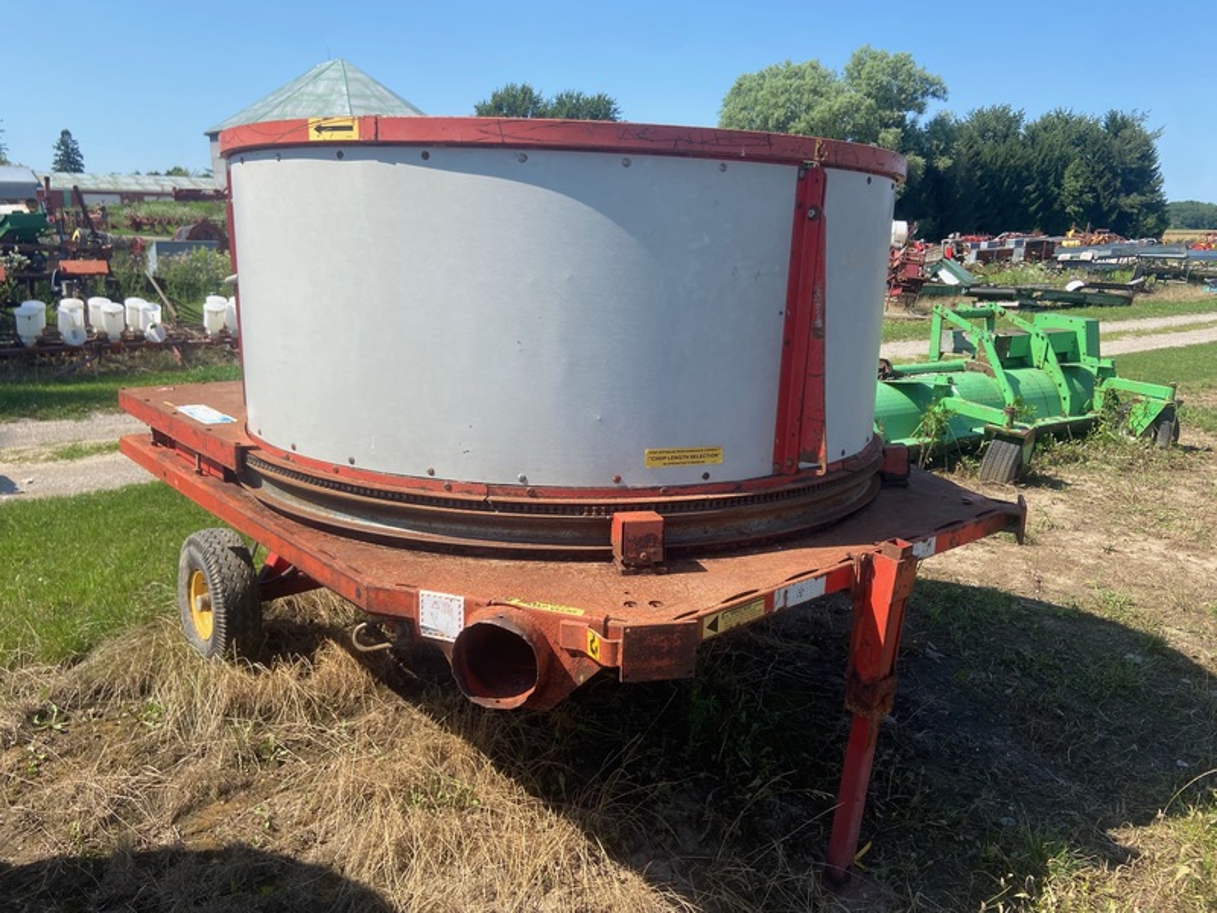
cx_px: 608
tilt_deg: -13.9
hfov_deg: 67.3
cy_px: 456
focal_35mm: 26
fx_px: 914
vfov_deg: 53.1
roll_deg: +1.1
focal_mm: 4.25
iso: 32
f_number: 1.8
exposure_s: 1/2028
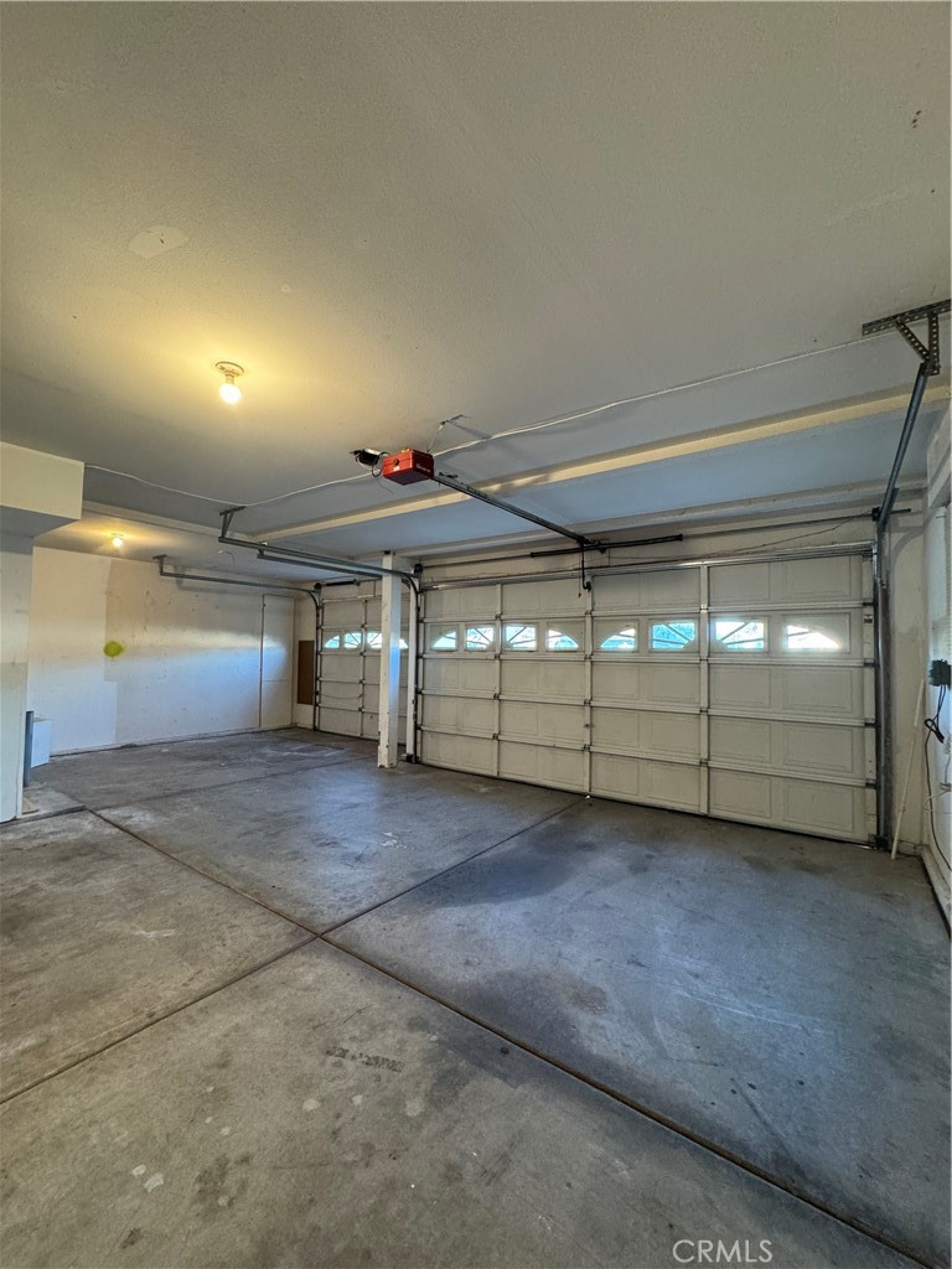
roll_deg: -0.4
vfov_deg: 102.1
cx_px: 476
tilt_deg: +3.2
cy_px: 634
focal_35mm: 14
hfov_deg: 85.7
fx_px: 513
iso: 500
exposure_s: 1/60
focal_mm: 2.22
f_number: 2.2
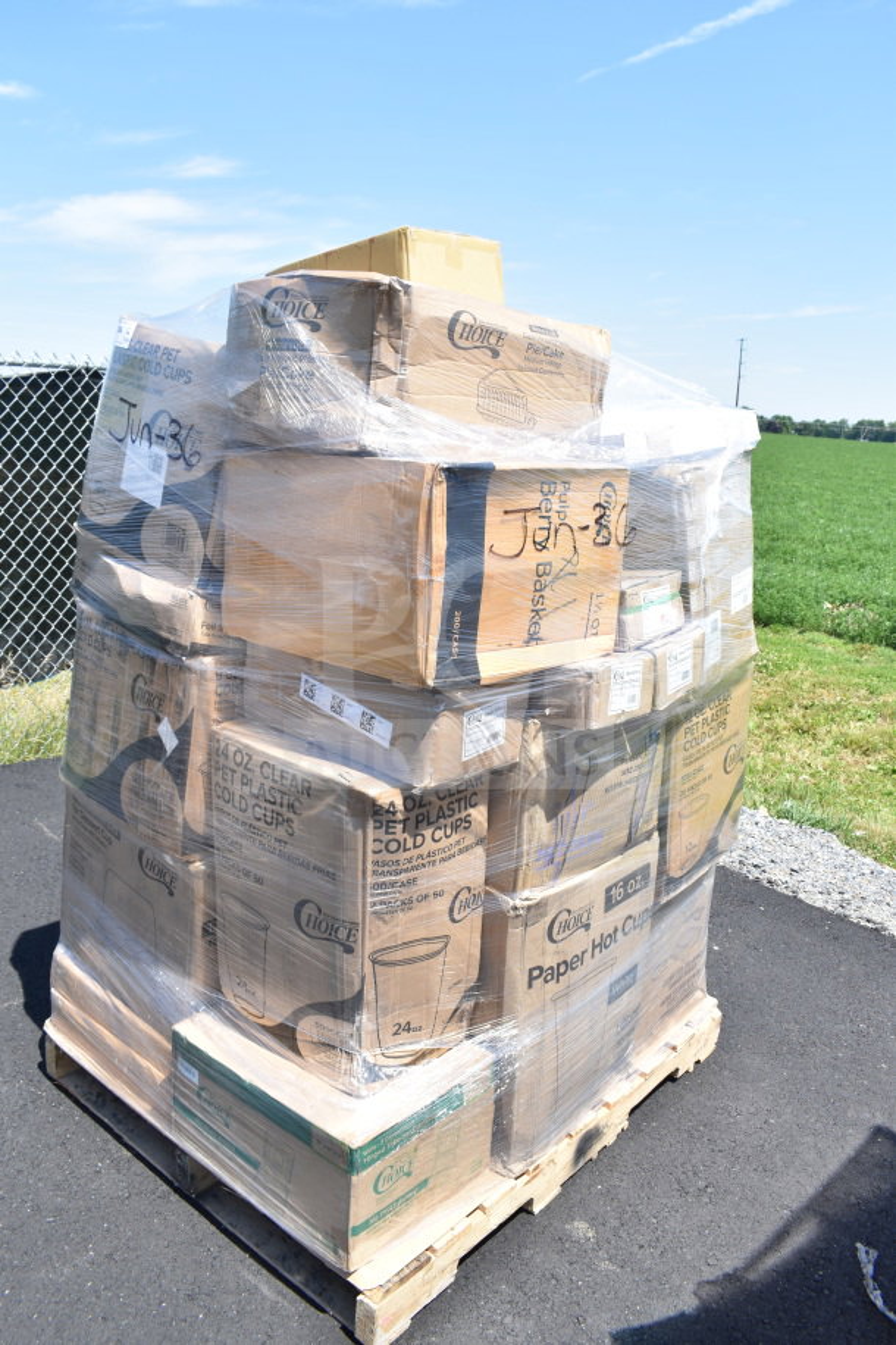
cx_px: 448
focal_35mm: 27
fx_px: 1008
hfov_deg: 47.9
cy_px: 672
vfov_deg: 67.4
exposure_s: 1/250
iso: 200
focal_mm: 18
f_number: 8
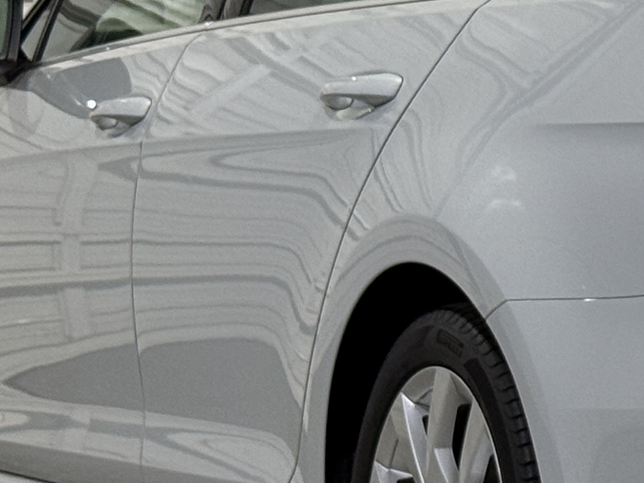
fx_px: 3814
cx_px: 931
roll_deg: +0.0
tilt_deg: +0.7
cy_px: 66
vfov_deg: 7.2
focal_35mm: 205
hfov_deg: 9.4
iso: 80
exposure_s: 1/60
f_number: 1.78
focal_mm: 6.76
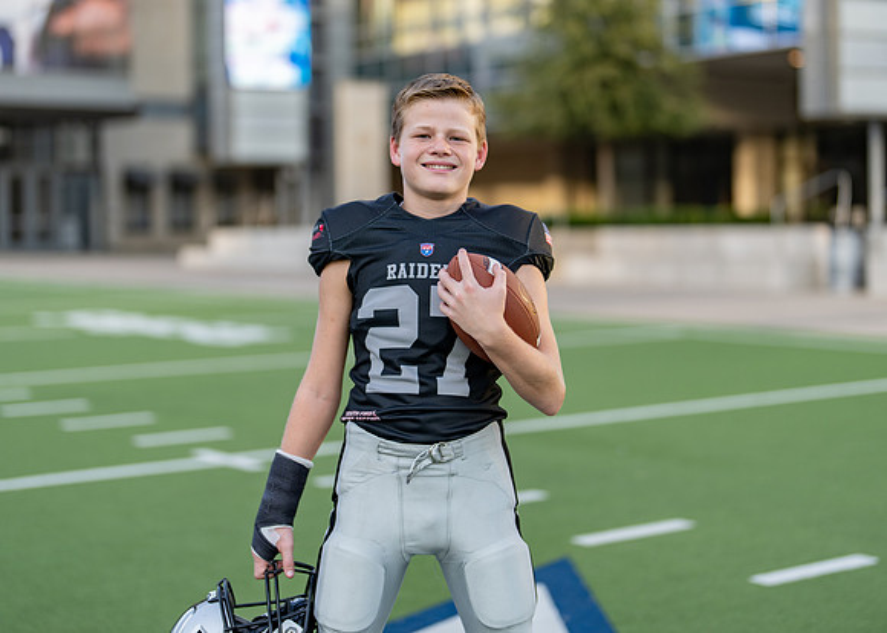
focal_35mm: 65
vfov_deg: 21.7
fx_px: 1647
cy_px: 247
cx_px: 462
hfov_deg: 30.1
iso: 100
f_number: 1.2
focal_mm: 50
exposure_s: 1/1600
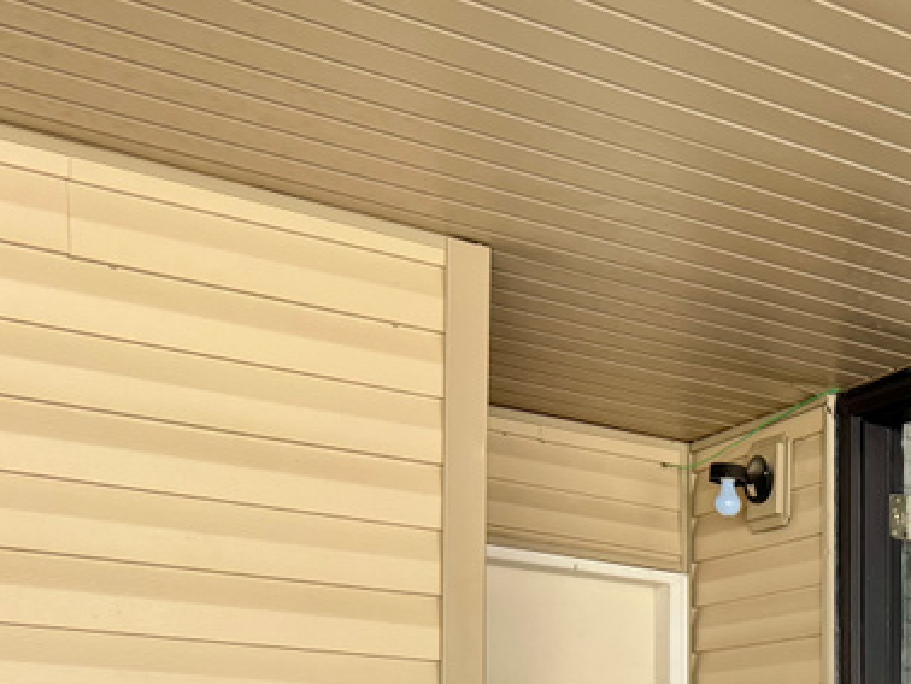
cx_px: 1166
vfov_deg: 20.5
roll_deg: -1.3
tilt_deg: -1.4
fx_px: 1712
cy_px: 908
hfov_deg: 25.8
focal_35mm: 65
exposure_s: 1/121
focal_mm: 6.76
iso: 200
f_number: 1.78
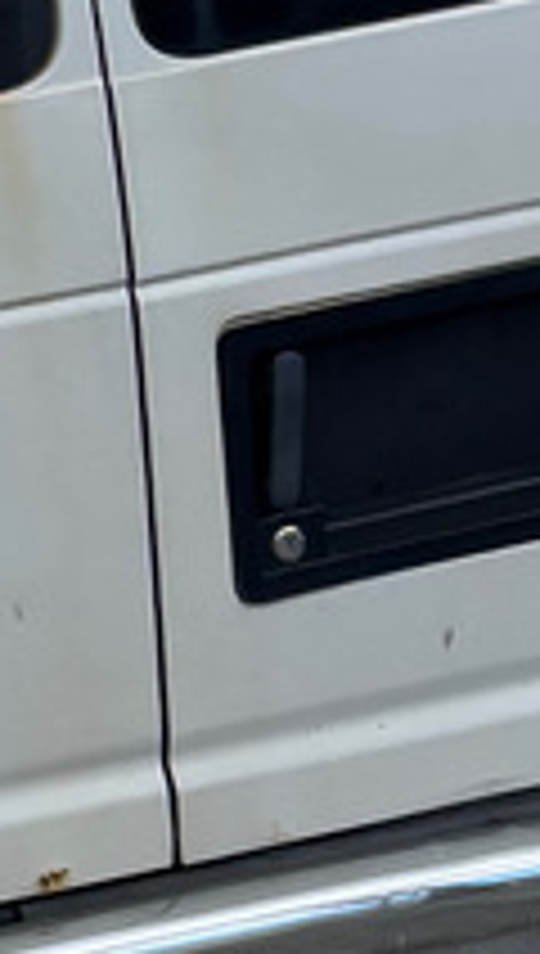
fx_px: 4054
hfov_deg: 6.7
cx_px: -1197
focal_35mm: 160
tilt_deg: -13.4
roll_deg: +5.0
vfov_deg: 13.3
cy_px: 796
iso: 50
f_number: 1.6
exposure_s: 1/1399
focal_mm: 5.96
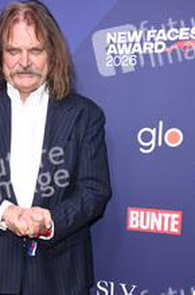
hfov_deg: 20.9
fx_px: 522
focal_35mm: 64
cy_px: 247
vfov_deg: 30.5
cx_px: 39
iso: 1250
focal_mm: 35
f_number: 5.6
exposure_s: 1/250
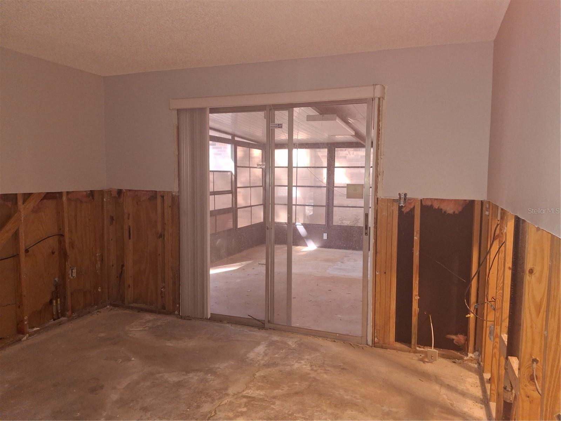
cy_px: 210
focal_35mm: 25
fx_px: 405
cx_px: 280
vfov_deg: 54.9
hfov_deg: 69.4
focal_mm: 4.69
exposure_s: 1/50
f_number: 1.8
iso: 250
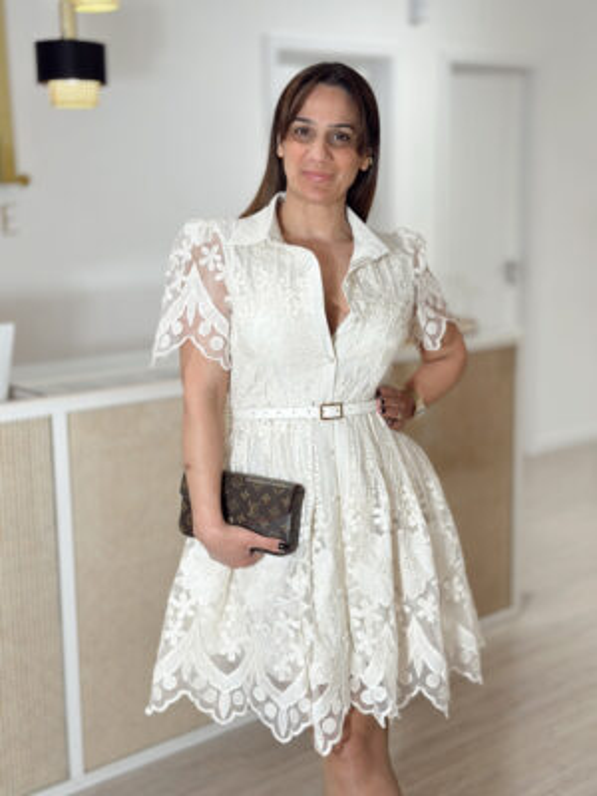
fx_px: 1104
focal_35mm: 48
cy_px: 398
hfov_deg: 30.3
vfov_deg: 39.7
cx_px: 298
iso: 64
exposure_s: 1/134
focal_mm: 6.86
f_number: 1.78
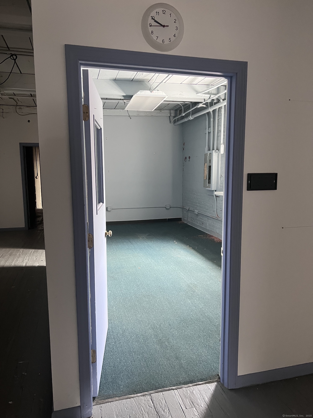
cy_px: 209
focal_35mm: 26
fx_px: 313
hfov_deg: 53.1
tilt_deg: -6.7
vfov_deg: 67.3
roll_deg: +0.6
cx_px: 156
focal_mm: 5.7
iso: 500
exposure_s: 1/60
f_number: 1.5
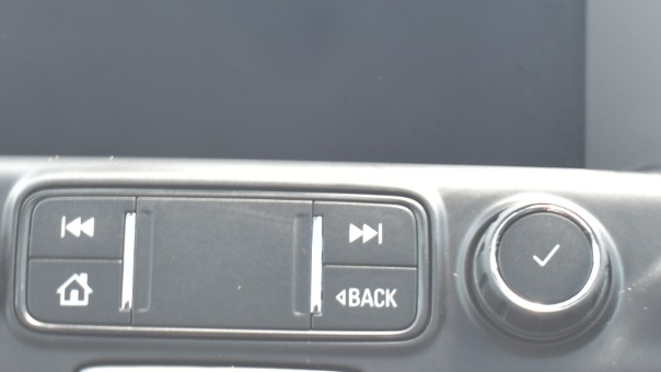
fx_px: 2584
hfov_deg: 14.6
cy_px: 34
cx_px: 249
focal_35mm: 147
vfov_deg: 8.2
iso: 100
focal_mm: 35
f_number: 4.5
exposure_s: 1/10
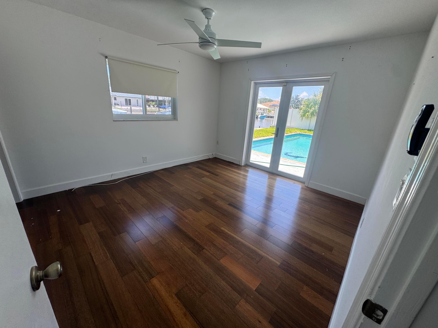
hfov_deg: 102.1
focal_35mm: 14
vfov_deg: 85.7
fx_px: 177
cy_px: 164
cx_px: 219
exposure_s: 1/139
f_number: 2.2
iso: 40
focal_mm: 2.22
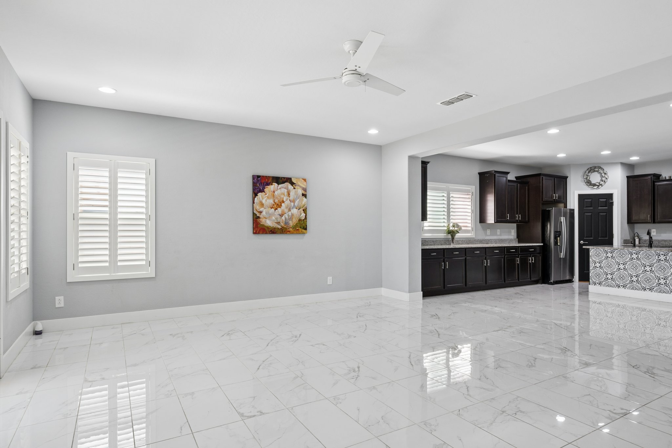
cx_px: 336
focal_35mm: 20
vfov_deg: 60.7
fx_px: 383
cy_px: 224
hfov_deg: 82.6
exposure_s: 1/25
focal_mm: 20.5
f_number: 8
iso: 320
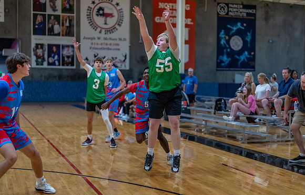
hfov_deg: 37.0
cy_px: 107
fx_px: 456
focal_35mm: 55
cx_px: 161
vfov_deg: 24.1
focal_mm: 50
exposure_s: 1/1600
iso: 2000
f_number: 1.2
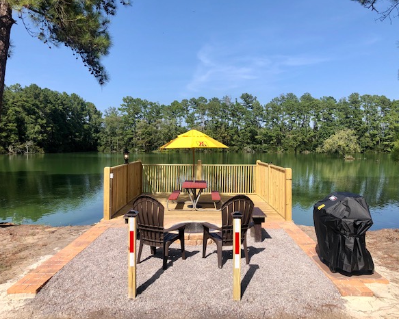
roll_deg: +0.0
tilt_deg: -2.8
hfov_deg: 58.8
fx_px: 354
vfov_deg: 48.5
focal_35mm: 30
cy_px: 156
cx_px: 196
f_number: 1.8
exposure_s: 1/1715
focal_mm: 4
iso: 20
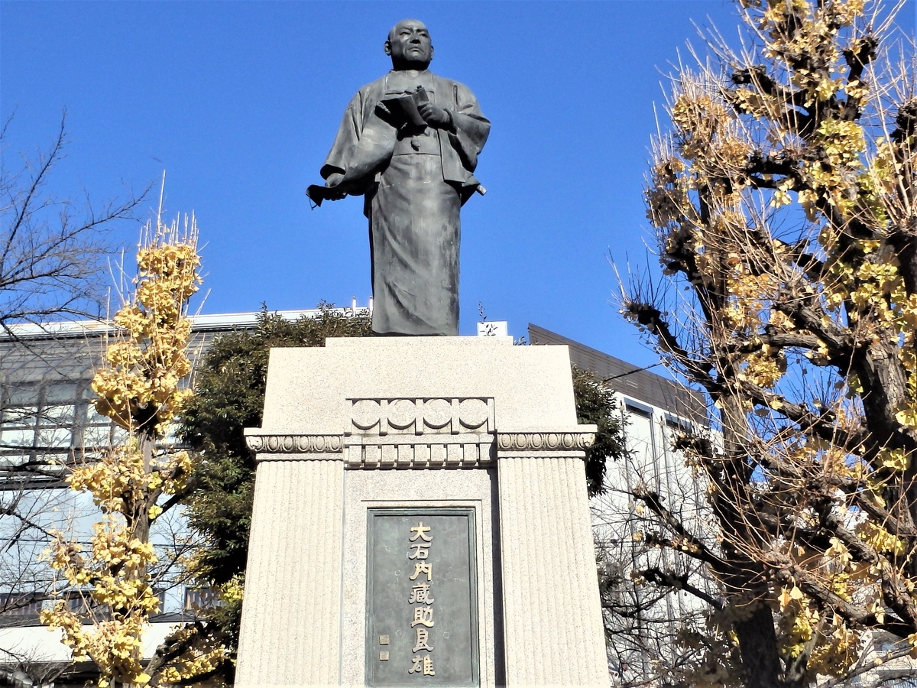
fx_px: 901
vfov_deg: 41.8
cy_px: 344
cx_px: 458
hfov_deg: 54.0
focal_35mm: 34
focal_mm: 6.1
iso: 125
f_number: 13
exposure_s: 1/160
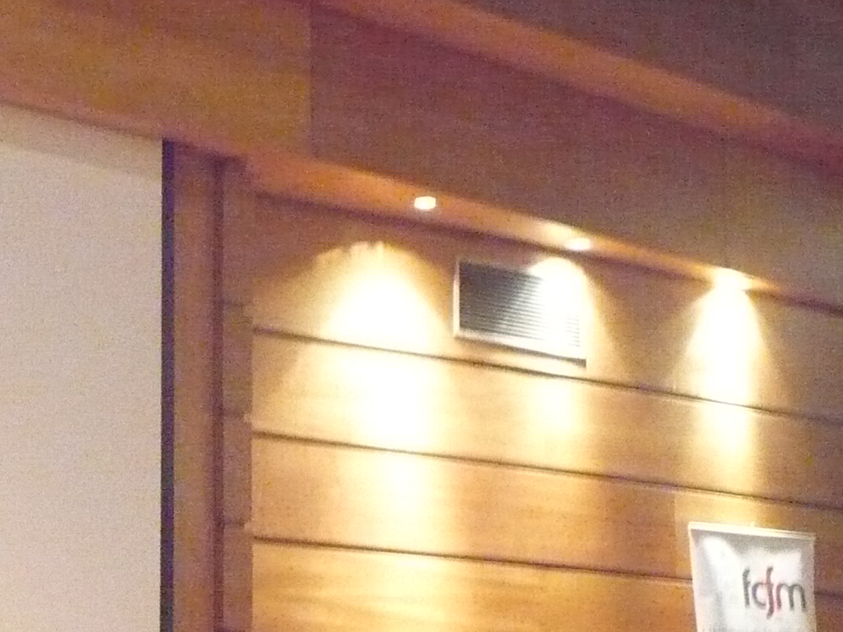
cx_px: 174
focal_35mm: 93
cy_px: 721
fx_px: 2265
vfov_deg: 15.4
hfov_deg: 20.8
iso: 1250
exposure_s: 1/4
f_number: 2.8
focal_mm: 6.1
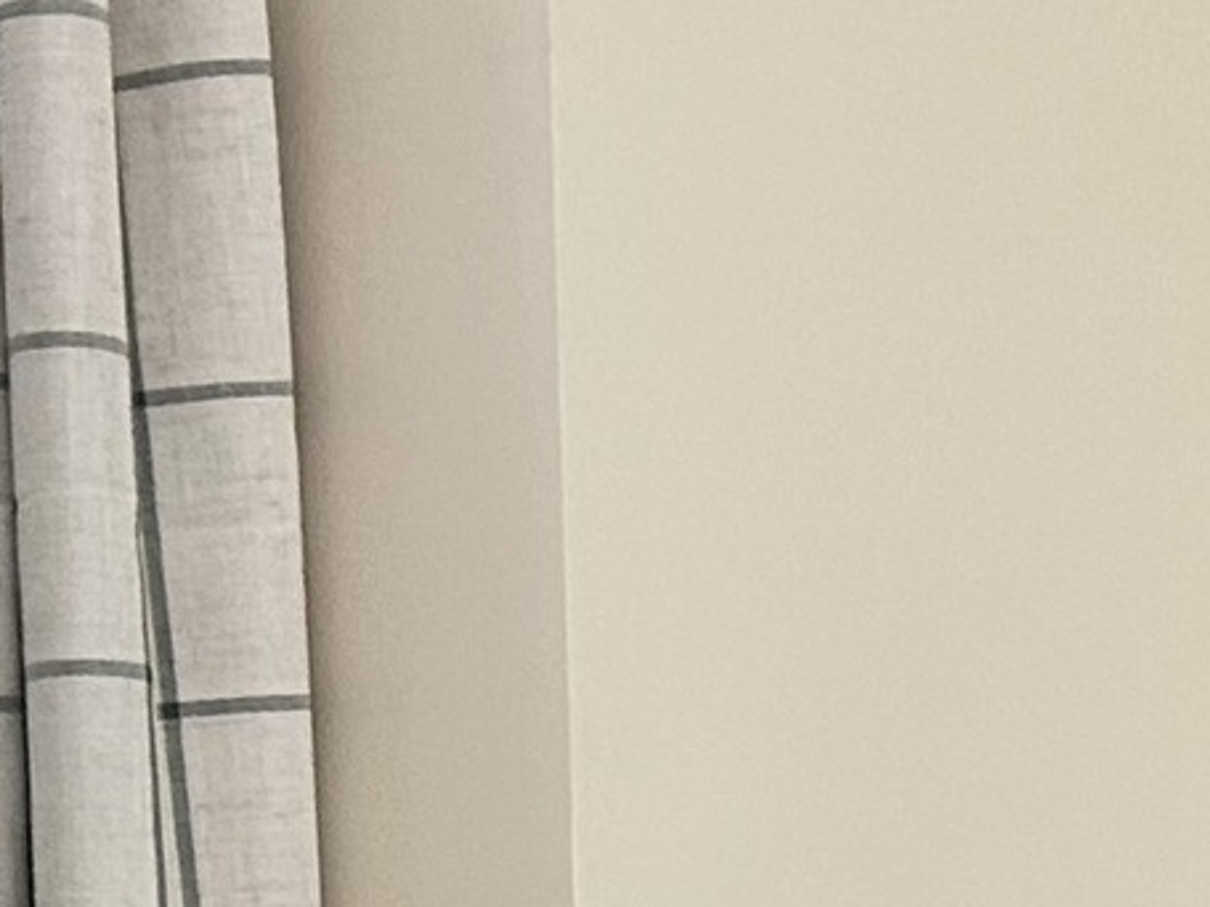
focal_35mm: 175
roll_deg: +0.7
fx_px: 6117
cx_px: 1818
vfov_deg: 8.3
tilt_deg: -2.5
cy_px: 1480
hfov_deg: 10.9
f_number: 1.5
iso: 320
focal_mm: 5.7
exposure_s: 1/60
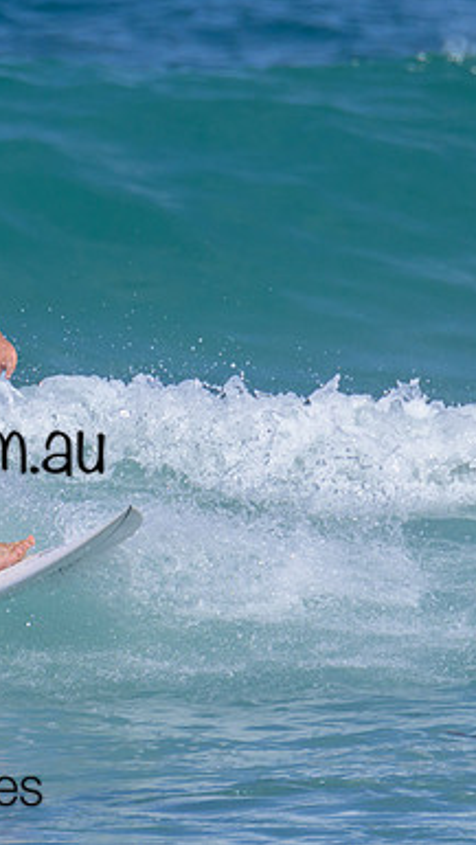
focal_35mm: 1706
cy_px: 358
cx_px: 96
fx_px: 38221
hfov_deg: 0.7
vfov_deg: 1.3
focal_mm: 800
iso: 800
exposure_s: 1/2000
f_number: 11
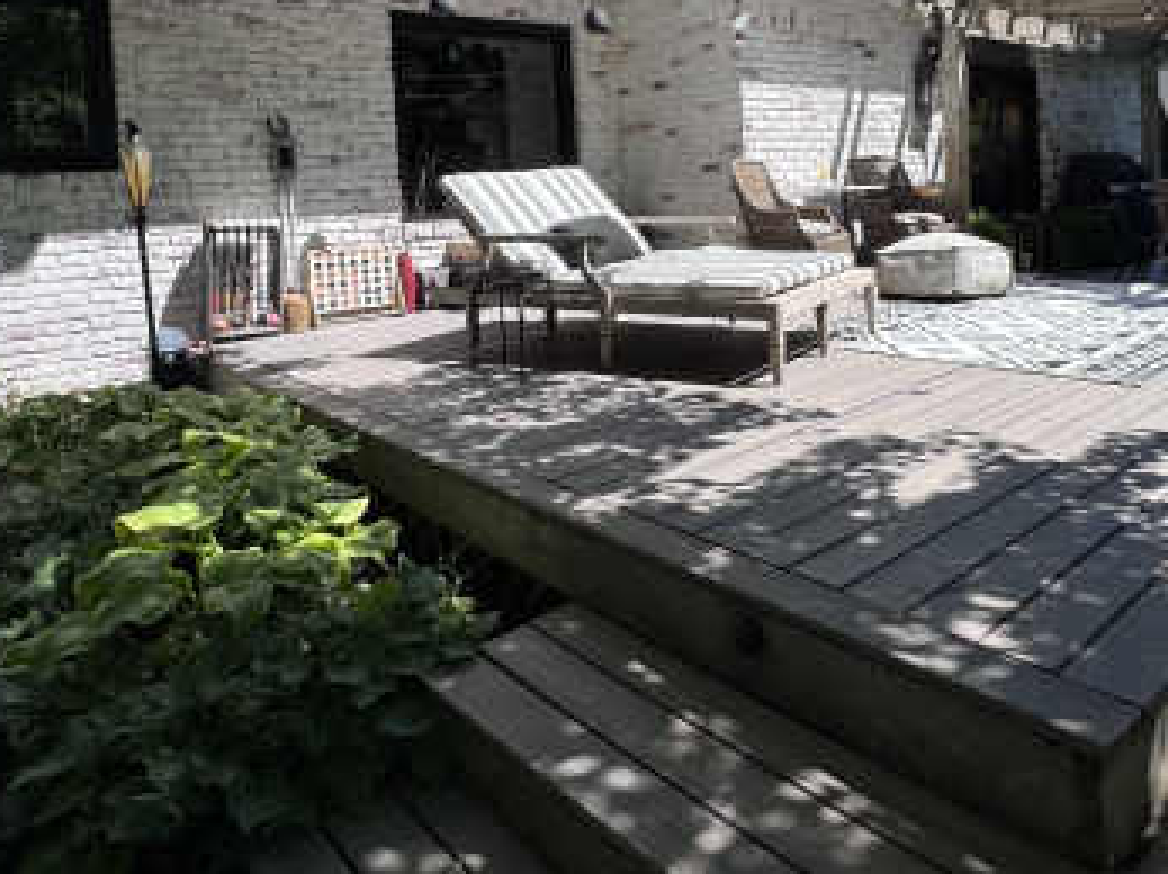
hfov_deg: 65.2
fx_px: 910
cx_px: 646
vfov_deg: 49.2
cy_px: 213
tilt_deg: -2.8
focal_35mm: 27
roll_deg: +2.3
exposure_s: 1/1370
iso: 50
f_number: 2.2
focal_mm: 2.22
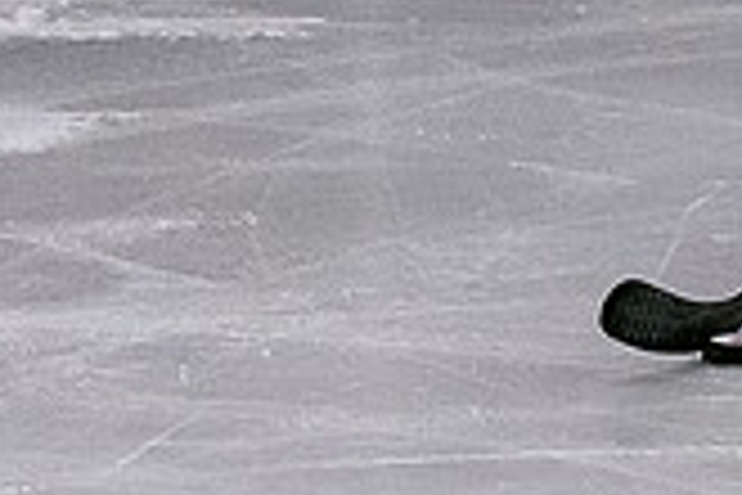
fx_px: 13273
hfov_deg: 3.2
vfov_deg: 2.1
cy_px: -186
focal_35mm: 644
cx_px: 1292
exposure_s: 1/800
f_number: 3.5
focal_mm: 70
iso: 2500
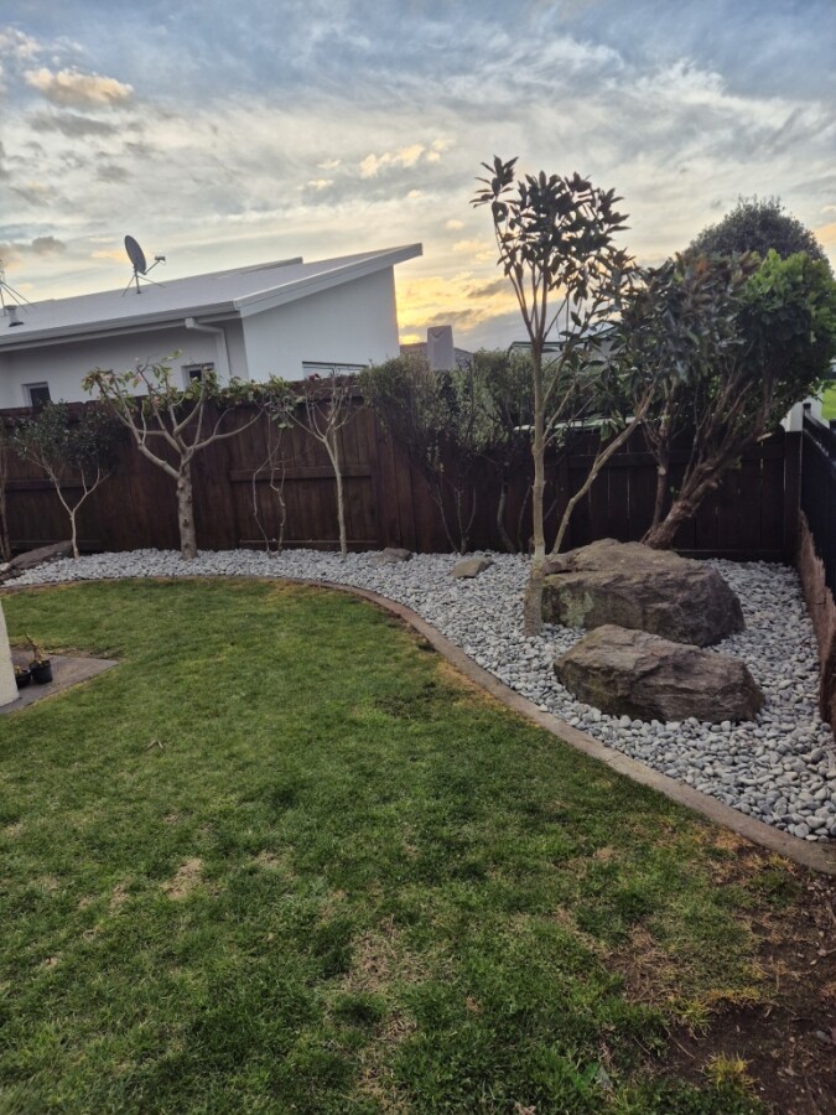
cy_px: 558
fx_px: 741
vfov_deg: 73.9
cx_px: 418
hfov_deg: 58.9
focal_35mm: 23
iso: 25
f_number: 1.8
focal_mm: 5.4
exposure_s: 1/1080
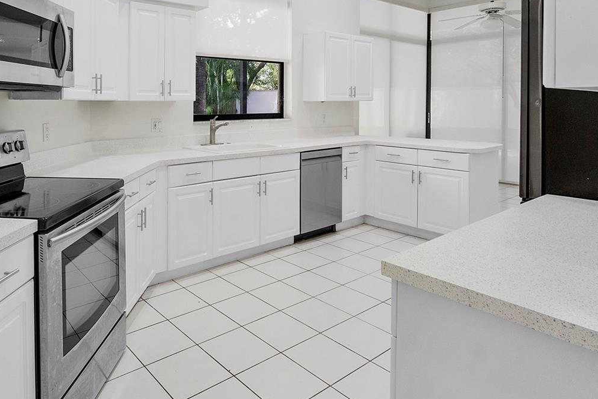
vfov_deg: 51.1
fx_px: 399
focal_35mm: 24
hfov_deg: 71.9
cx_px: 208
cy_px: 104
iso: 500
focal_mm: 10
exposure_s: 1/50
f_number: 8
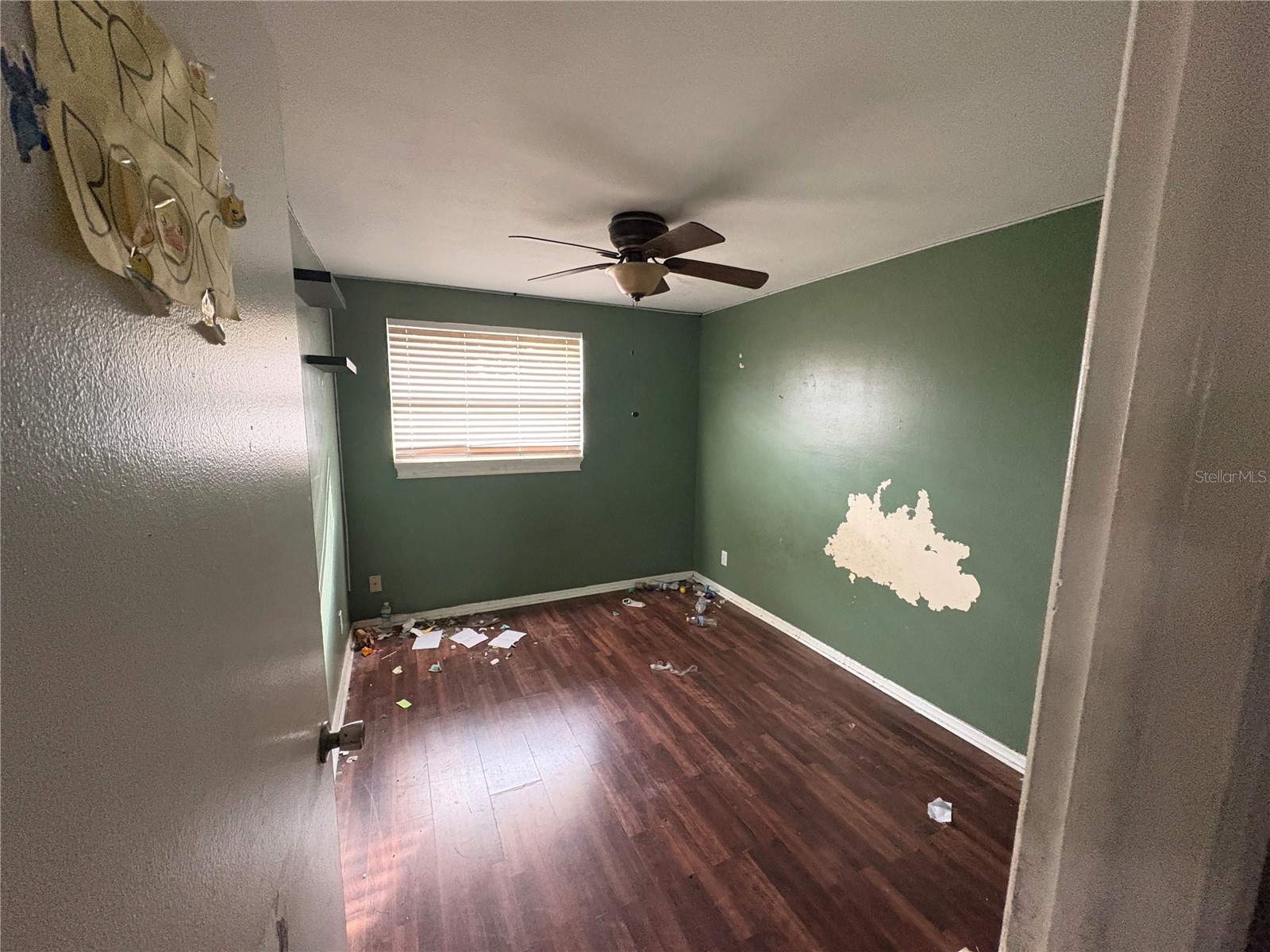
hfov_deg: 102.1
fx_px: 514
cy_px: 476
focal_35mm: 14
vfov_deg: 85.7
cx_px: 635
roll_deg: +1.1
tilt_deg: -11.9
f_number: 2.2
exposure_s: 1/60
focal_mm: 2.22
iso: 800
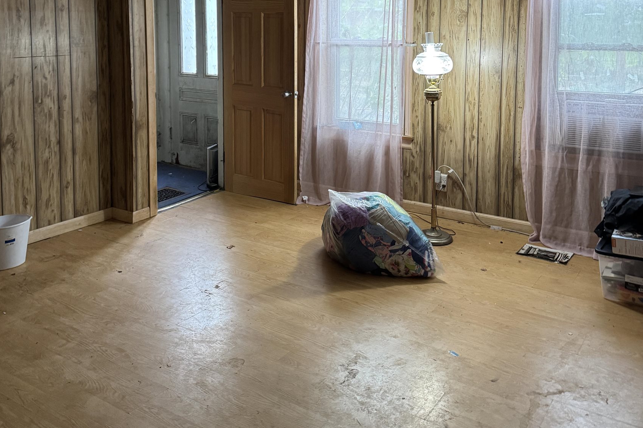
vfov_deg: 37.4
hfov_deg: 55.8
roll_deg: -0.6
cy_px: 79
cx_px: 321
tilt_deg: -5.7
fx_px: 607
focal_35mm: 34
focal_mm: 6.76
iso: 500
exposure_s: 1/60
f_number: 1.78
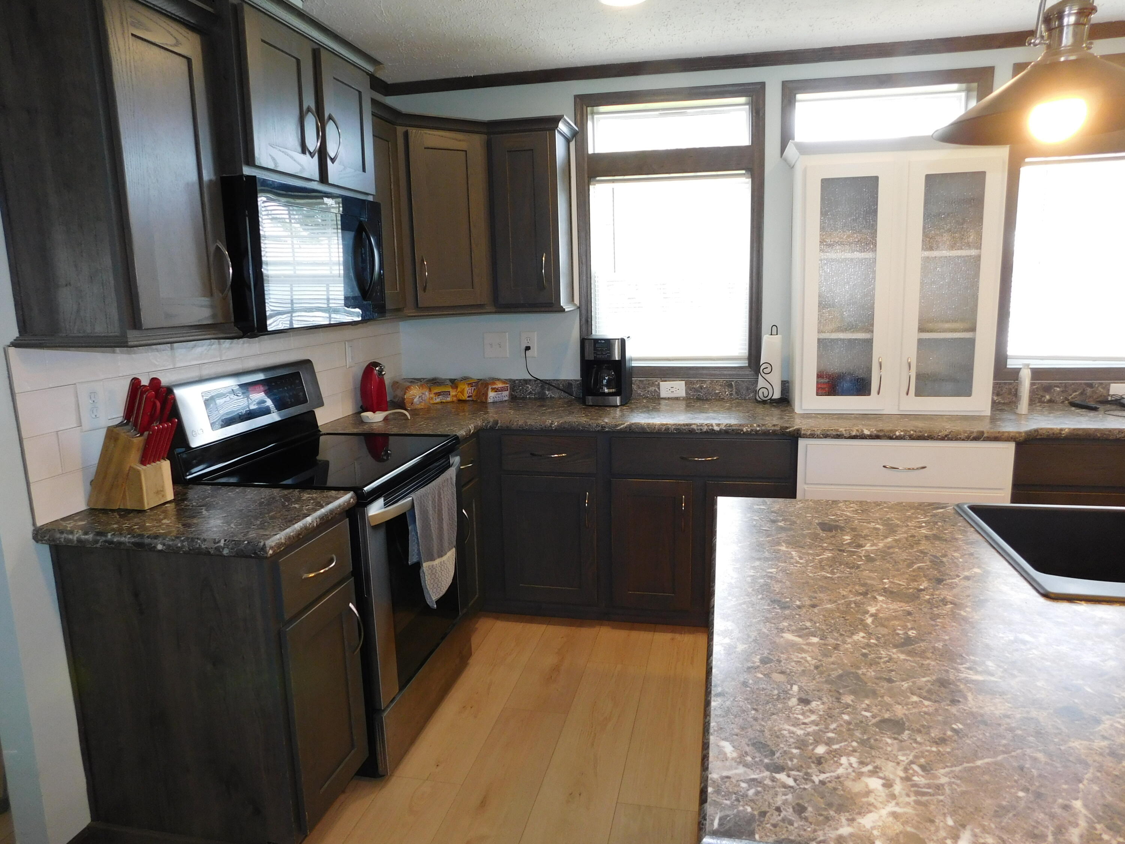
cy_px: 422
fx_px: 747
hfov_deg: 73.9
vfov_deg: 58.9
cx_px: 562
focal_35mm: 23
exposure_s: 1/30
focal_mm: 4
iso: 160
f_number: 3
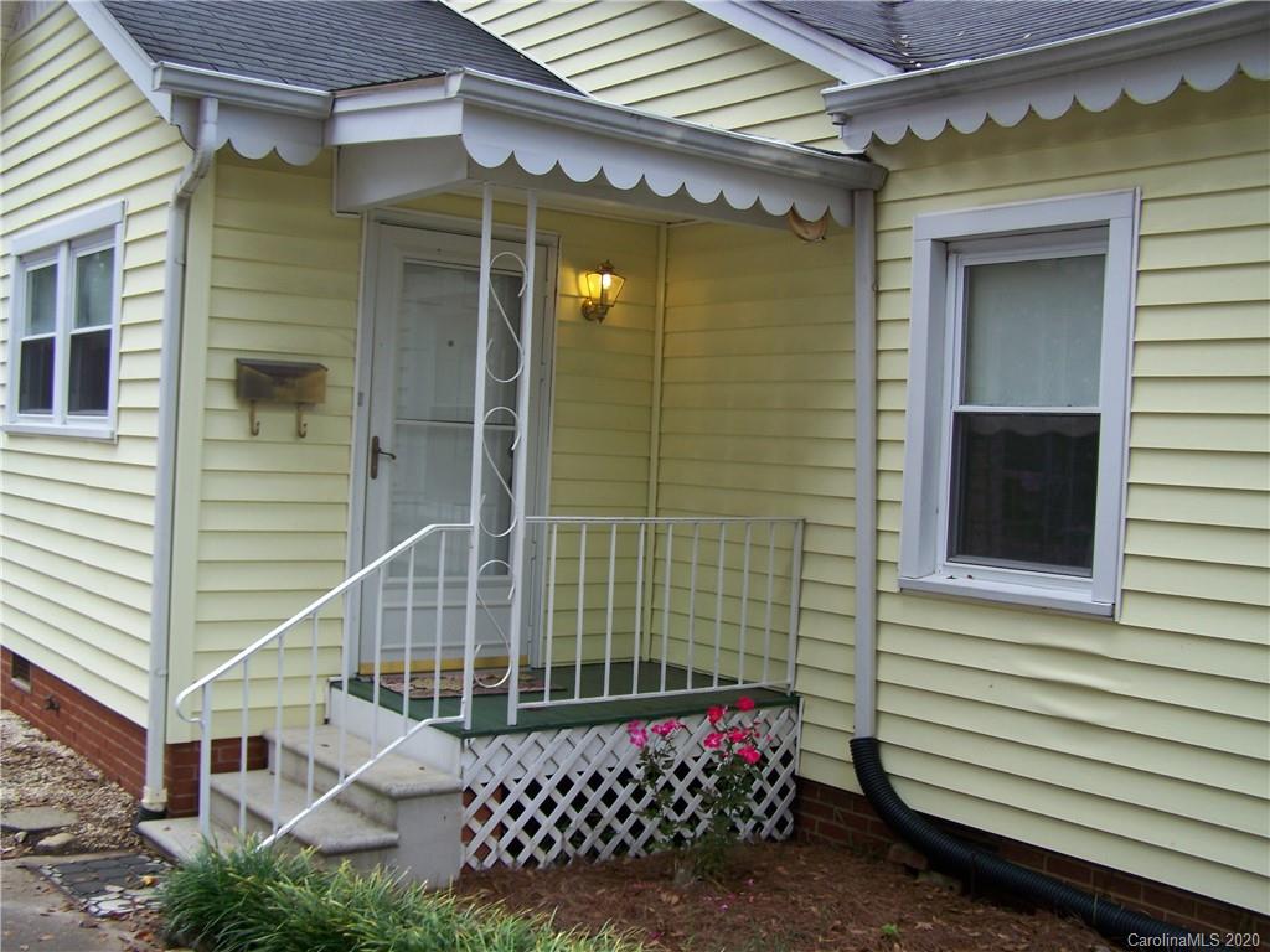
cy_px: 476
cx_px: 635
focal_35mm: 38
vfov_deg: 37.7
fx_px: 1394
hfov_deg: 49.0
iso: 64
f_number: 2.8
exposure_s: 1/125
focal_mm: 6.3
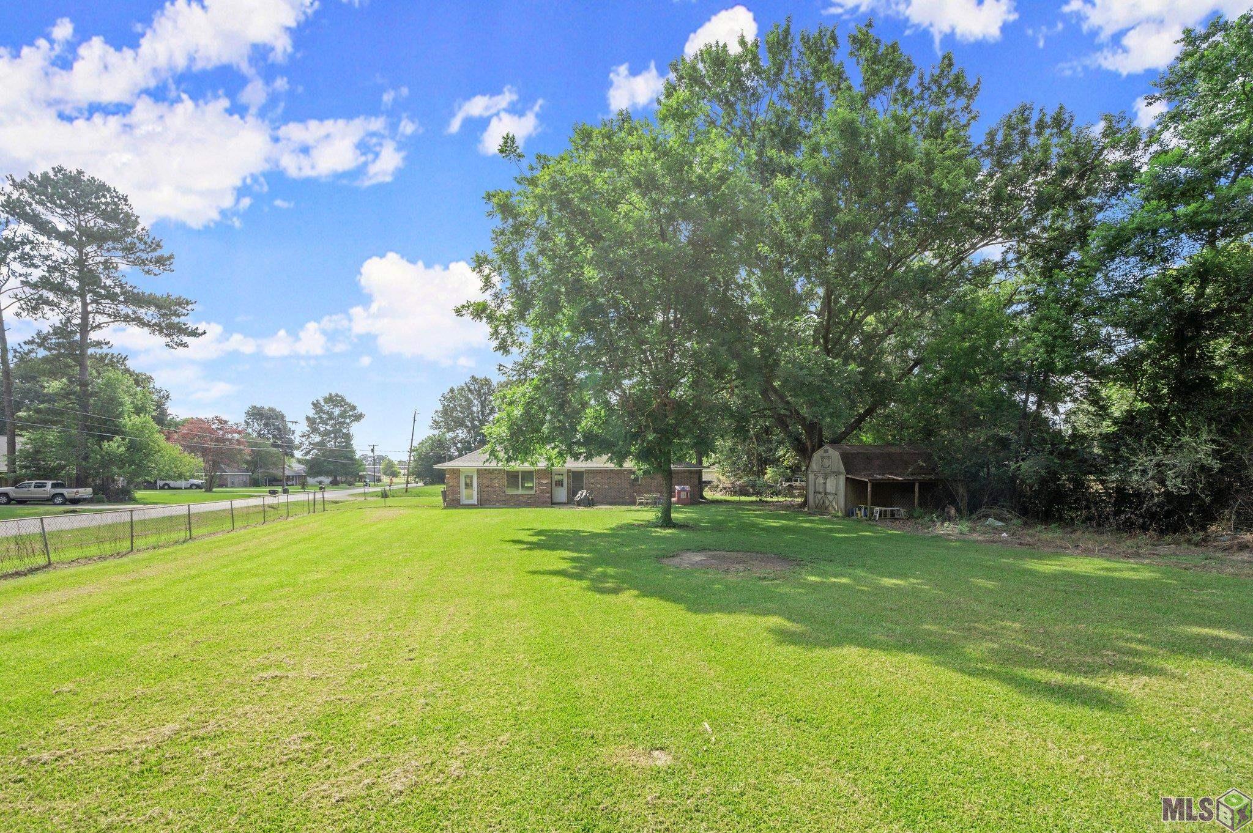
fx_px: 539
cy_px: 416
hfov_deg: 98.6
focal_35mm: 16
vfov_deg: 75.4
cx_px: 626
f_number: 10
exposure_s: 1/320
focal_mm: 15.5
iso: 250
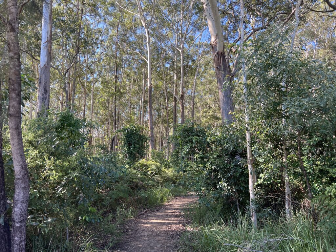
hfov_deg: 67.3
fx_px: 252
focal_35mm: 26
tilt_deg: +10.9
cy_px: 126
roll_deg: +0.2
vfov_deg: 53.1
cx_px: 168
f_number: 1.5
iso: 50
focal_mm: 5.7
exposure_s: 1/397
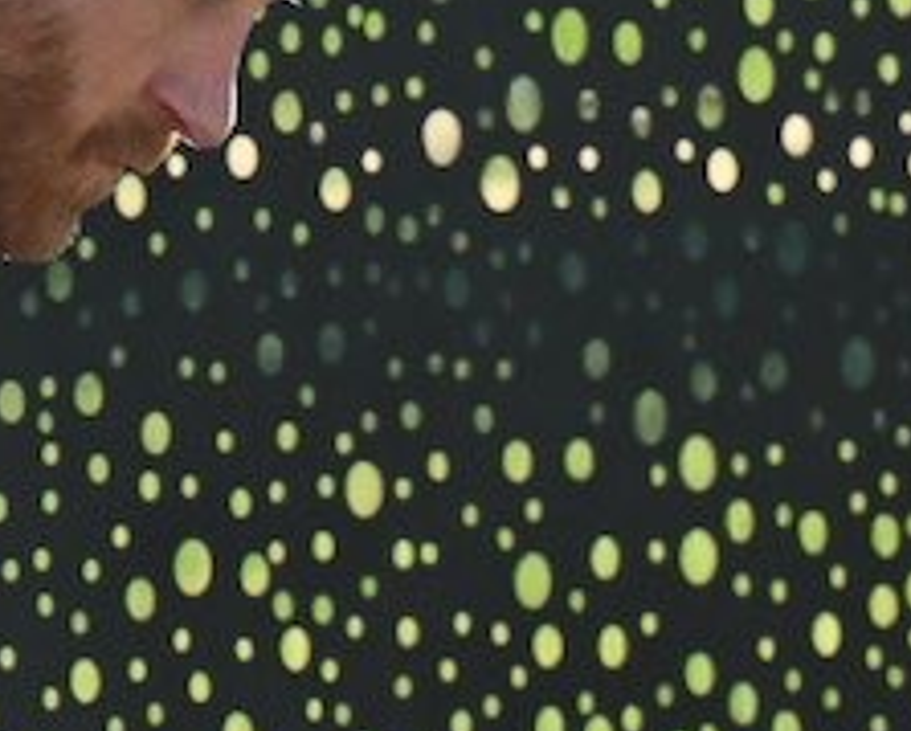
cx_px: -592
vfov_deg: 4.6
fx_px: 8990
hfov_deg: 5.7
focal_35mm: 333
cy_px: -333
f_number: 4.5
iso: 400
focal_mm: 88
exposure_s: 1/1000
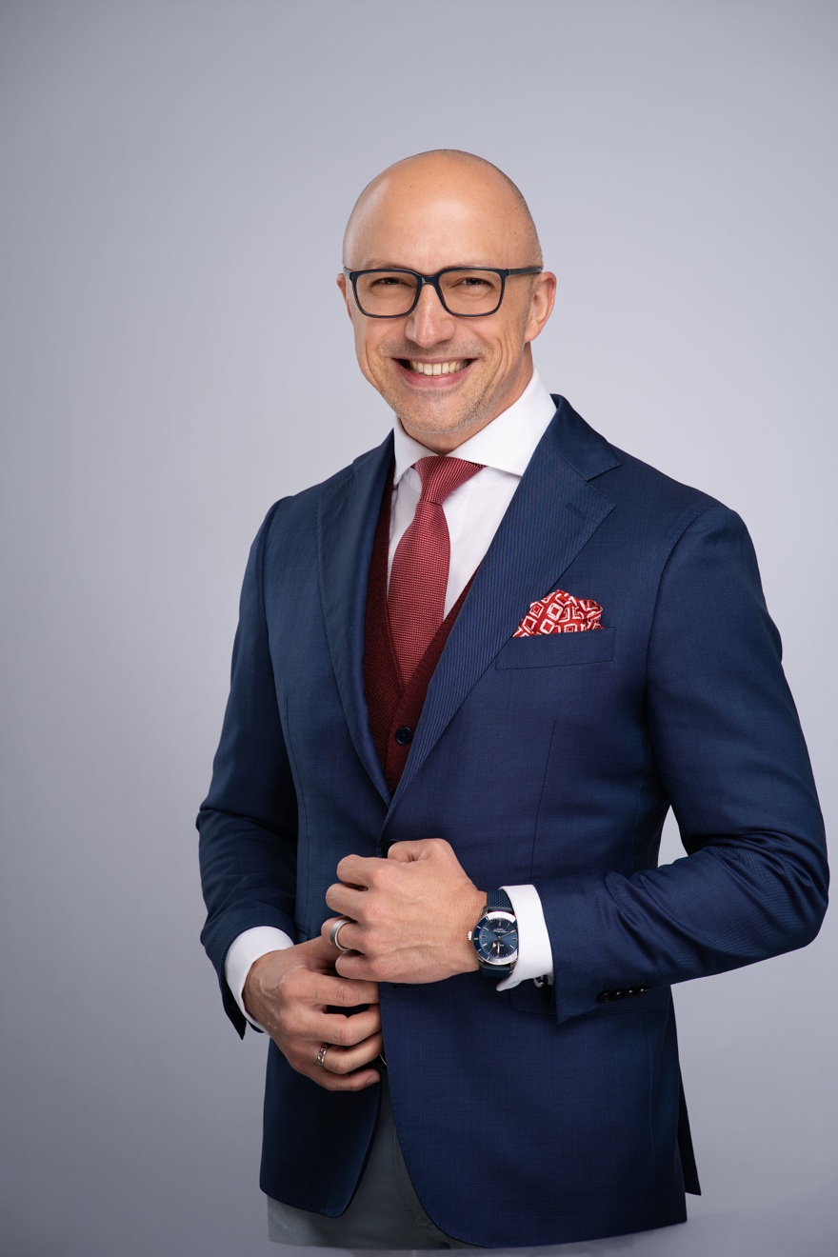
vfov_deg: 23.9
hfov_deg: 16.1
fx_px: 2968
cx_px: 419
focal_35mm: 85
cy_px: 628
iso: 100
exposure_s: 1/160
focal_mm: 85
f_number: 5.6
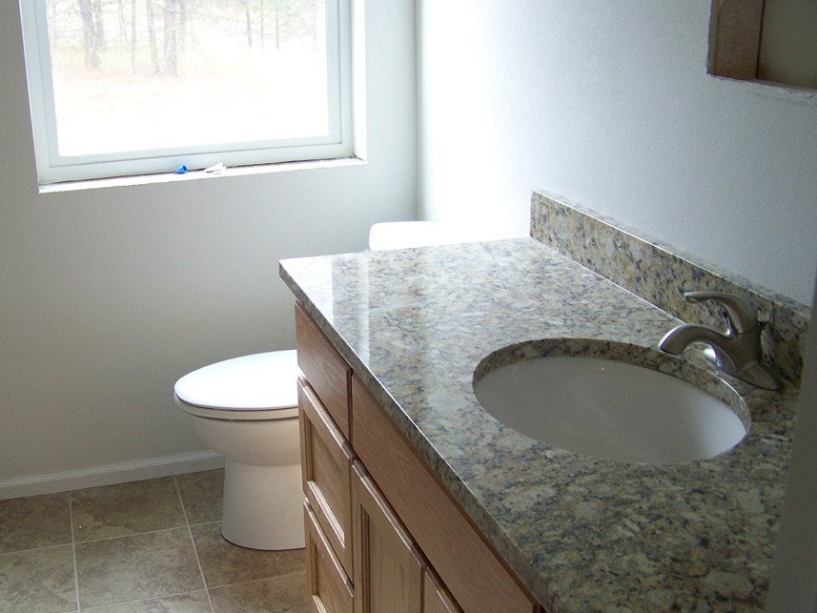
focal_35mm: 43
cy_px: 317
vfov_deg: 33.6
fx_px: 1015
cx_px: 330
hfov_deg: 43.6
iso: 125
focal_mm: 5.85
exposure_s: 1/30
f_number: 2.8
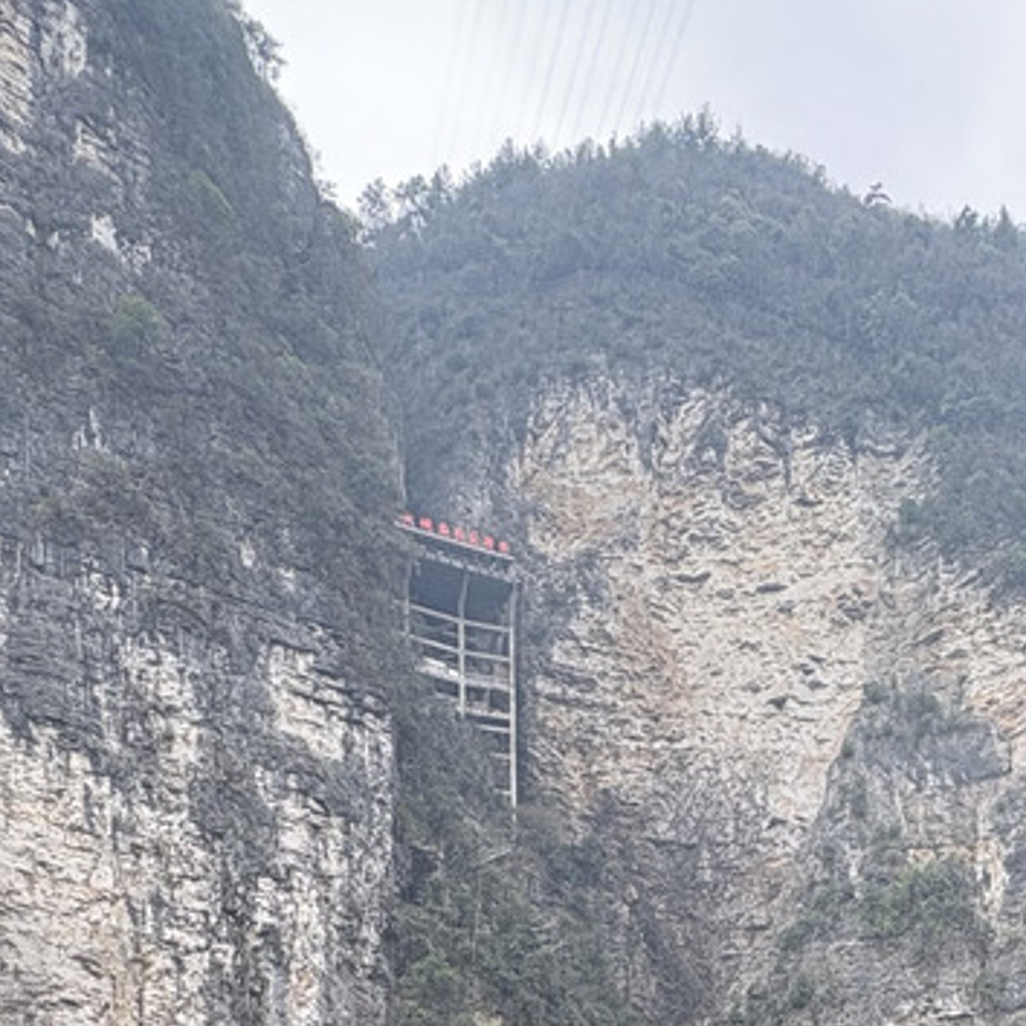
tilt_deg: -1.8
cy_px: 1423
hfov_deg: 37.3
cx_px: 930
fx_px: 1408
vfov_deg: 29.6
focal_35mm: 42
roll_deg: +0.1
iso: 32
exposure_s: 1/100
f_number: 2.2
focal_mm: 2.22
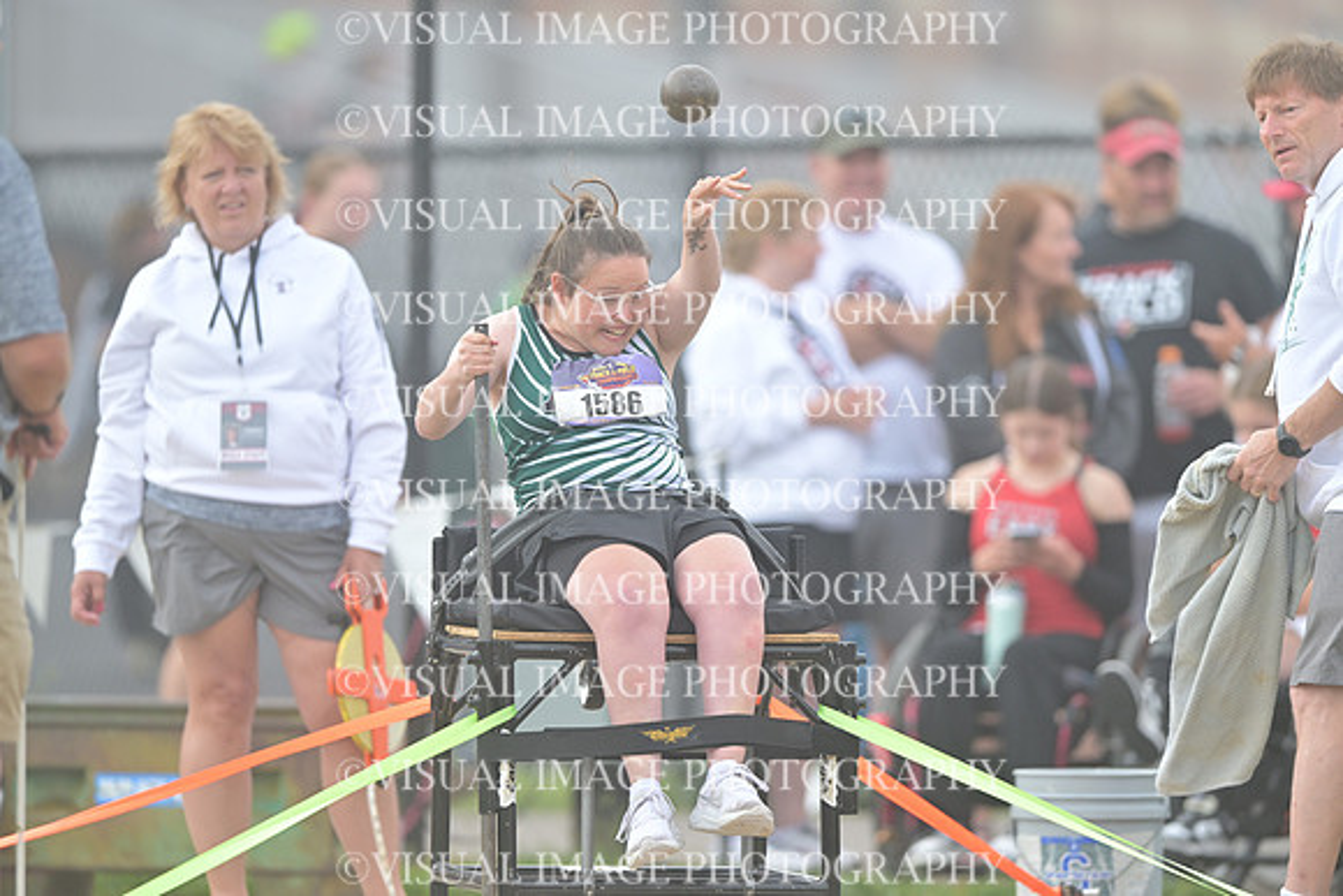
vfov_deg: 3.4
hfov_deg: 5.2
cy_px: 448
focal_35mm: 400
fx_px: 14925
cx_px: 672
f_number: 3.2
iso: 500
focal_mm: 400
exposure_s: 1/2000
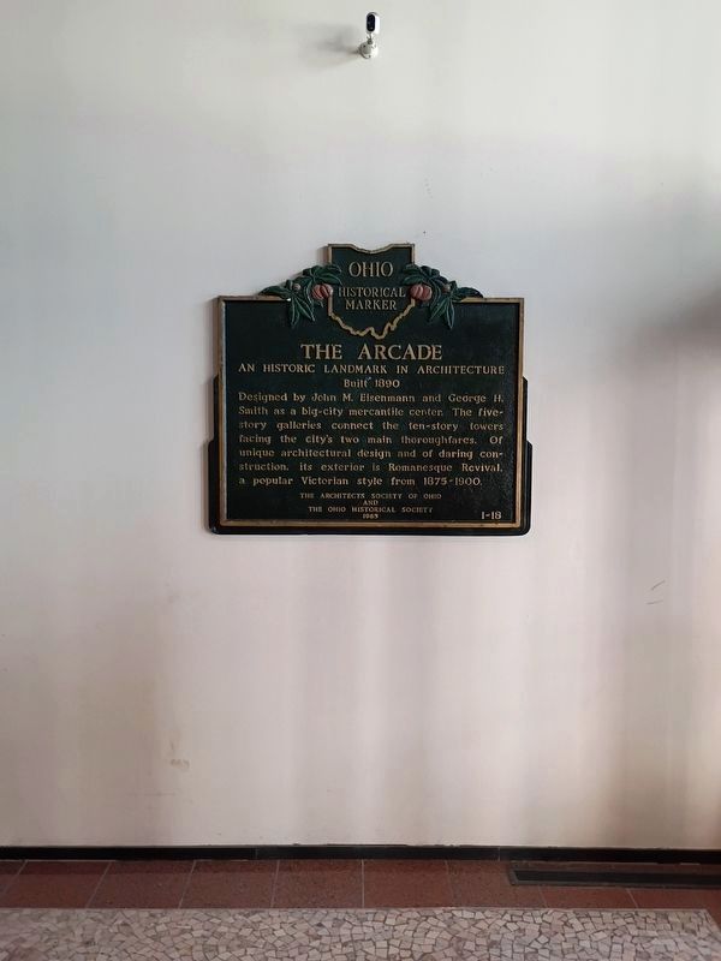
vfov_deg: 61.7
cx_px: 360
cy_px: 480
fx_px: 805
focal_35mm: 29
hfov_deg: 48.2
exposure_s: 1/40
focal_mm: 4.27
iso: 676
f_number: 1.8
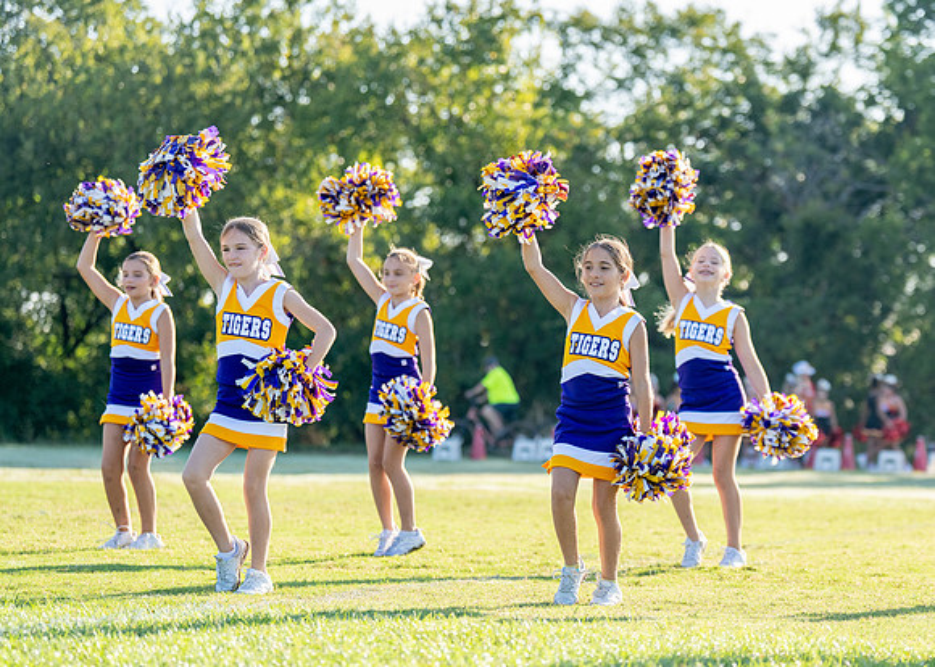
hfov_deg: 15.7
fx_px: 3392
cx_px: 620
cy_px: 357
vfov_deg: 11.2
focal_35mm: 128
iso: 400
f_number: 2.8
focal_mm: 97
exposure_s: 1/2000
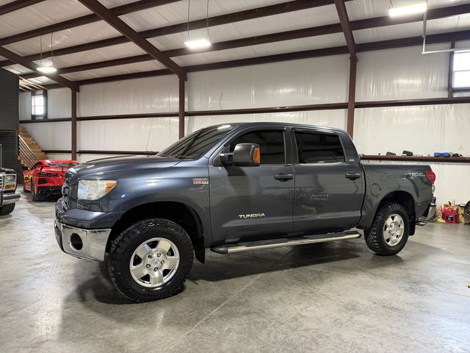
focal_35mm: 24
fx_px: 326
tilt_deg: -2.5
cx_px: 235
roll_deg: -0.7
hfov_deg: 71.6
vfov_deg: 56.8
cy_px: 176
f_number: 1.78
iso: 250
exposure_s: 1/60
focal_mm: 6.76
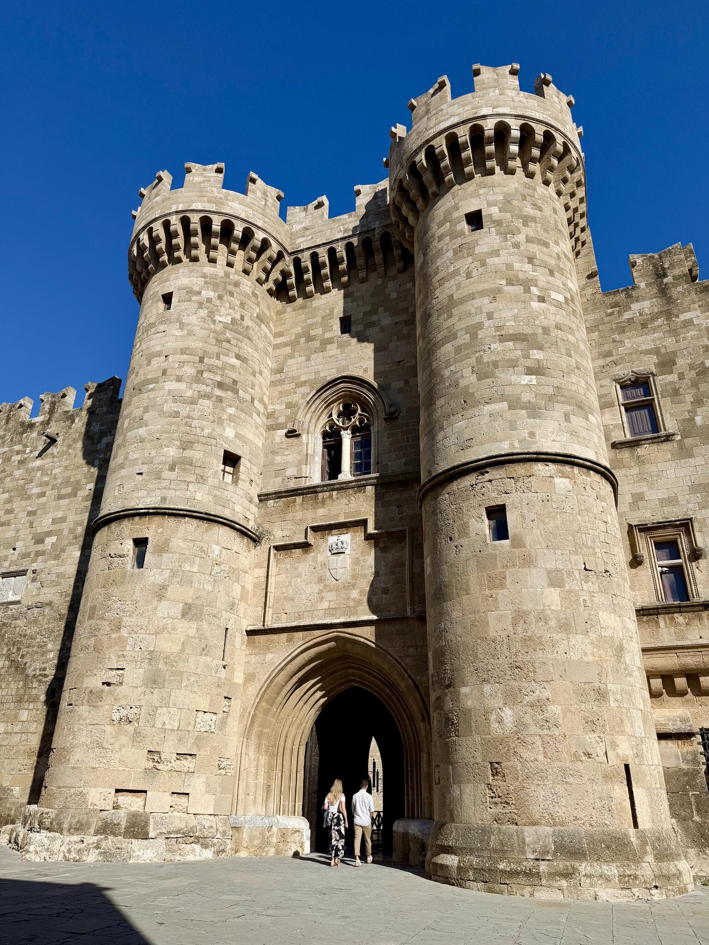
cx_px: 354
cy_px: 472
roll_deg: -1.8
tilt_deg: +27.2
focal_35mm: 24
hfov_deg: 56.8
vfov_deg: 71.6
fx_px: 655
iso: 80
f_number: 1.78
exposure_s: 1/7353
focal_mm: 6.76
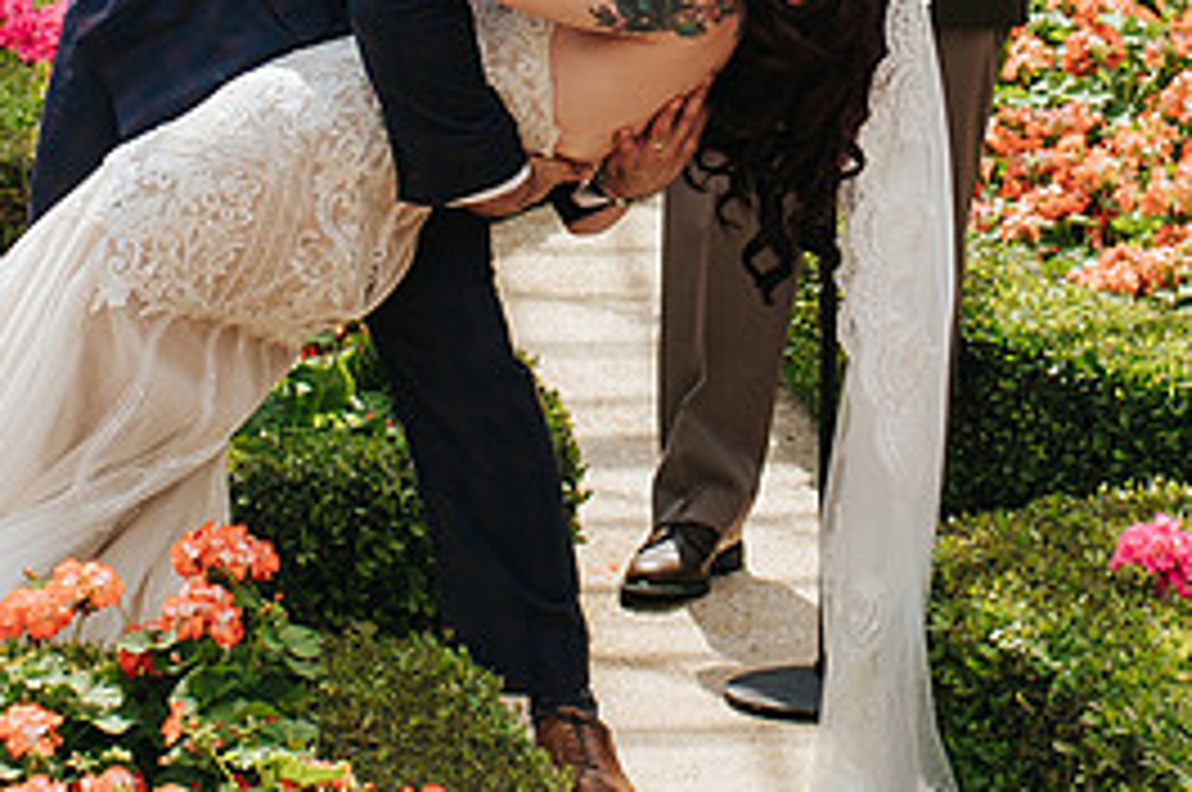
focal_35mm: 215
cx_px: 563
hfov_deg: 9.6
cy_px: -340
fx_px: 7110
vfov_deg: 6.3
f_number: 3.5
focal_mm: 35
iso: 160
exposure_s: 1/1000
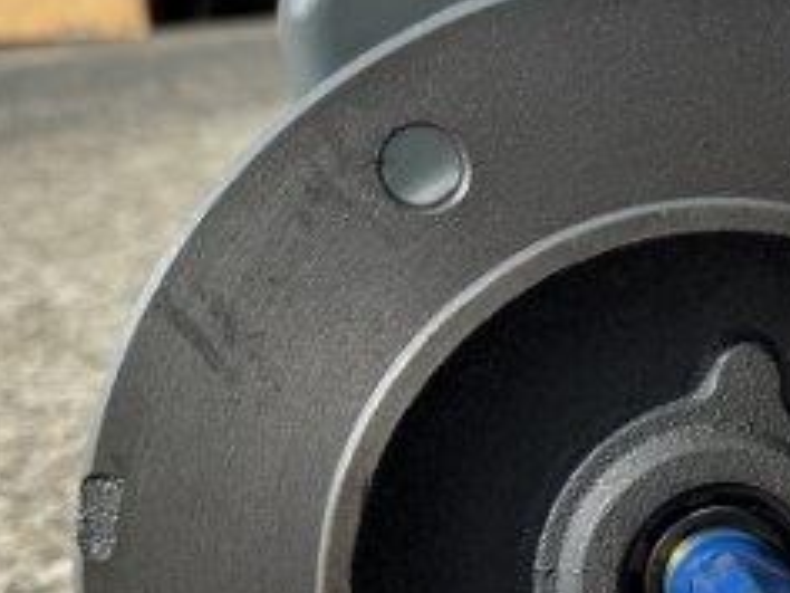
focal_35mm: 65
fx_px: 1483
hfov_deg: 27.6
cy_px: 526
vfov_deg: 22.1
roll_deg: -0.7
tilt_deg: -20.2
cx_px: 837
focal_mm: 6.76
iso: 80
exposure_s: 1/2959
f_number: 1.78
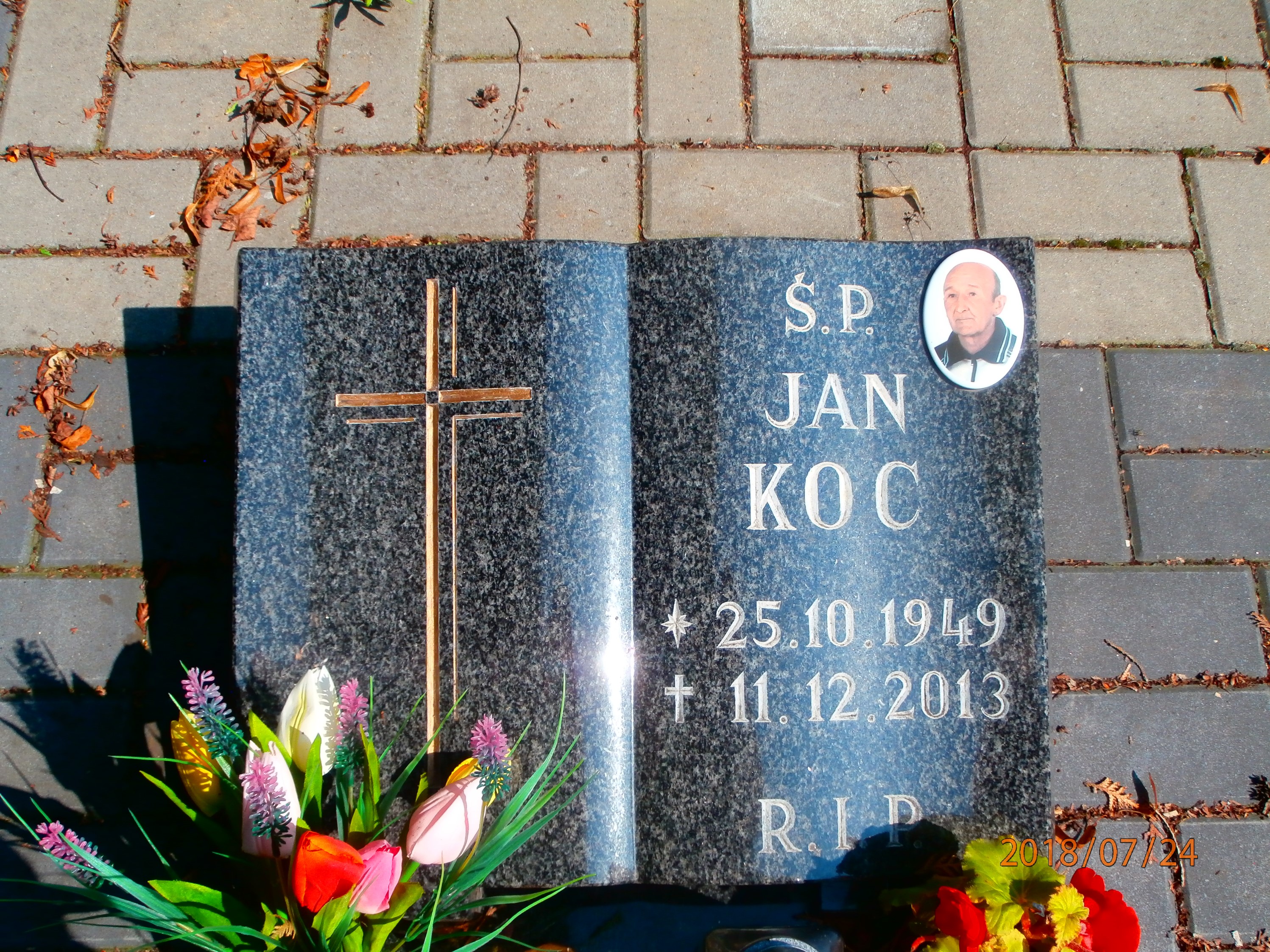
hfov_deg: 49.0
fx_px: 1394
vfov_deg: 37.7
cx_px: 635
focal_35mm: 38
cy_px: 476
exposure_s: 1/640
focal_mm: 6.67
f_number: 3.9
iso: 100
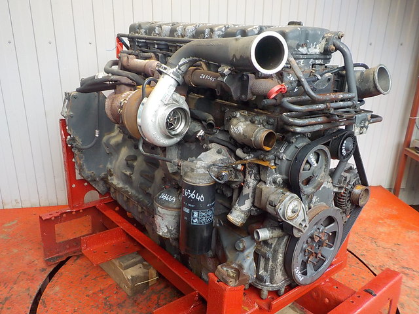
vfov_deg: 46.8
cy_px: 157
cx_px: 210
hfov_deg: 60.0
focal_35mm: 30
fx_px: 363
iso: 220
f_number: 3.3
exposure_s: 1/30
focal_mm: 4.1
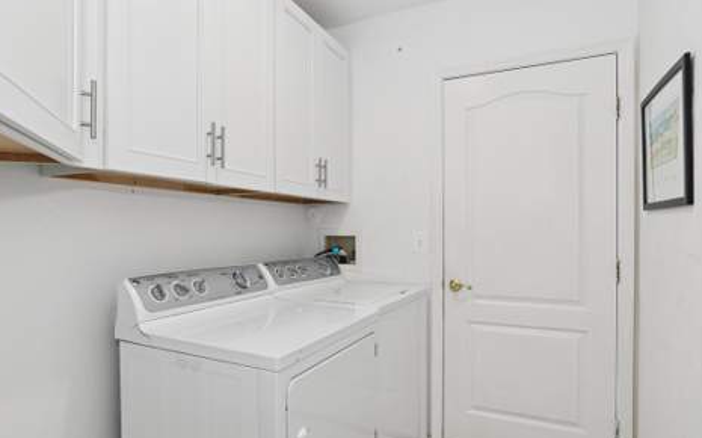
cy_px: 230
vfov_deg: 59.5
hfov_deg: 85.1
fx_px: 382
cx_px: 350
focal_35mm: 20
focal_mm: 13
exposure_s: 1/50
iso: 400
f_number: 8
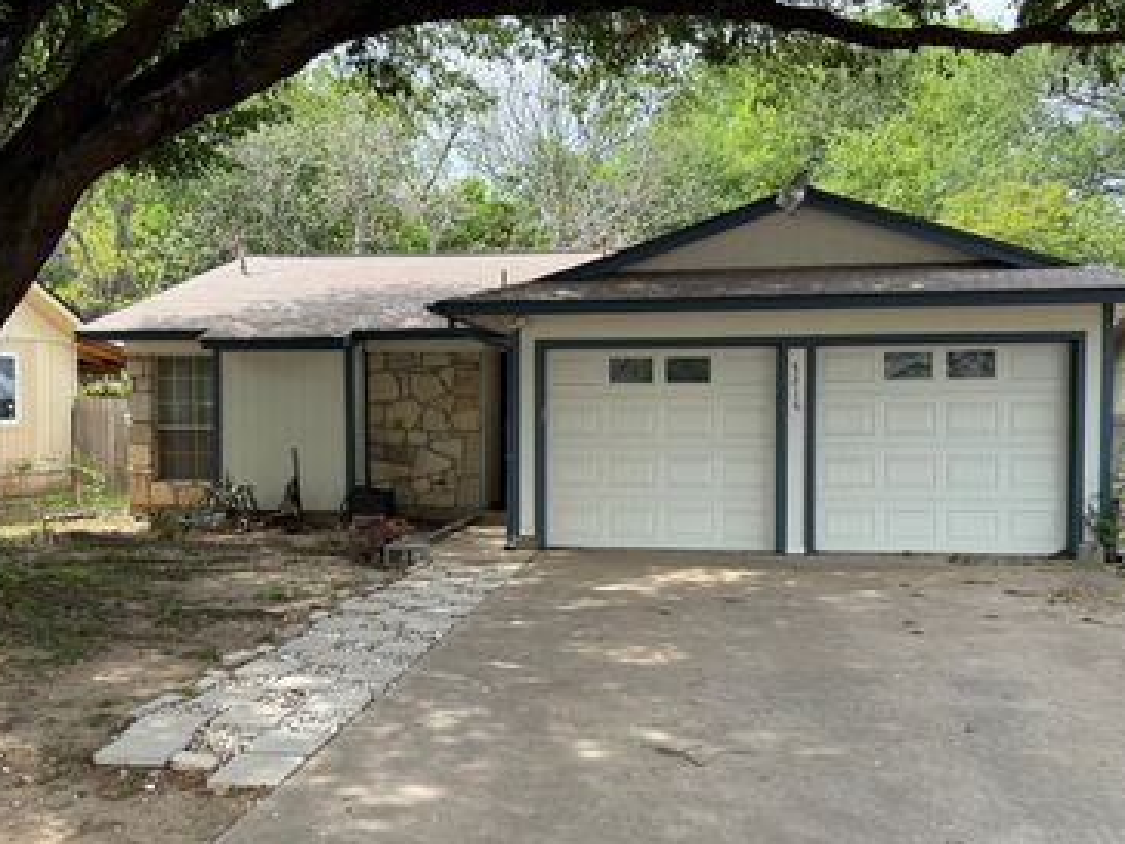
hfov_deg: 55.4
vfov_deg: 42.9
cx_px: 559
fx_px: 1072
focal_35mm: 33
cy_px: 437
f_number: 1.78
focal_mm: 6.76
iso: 100
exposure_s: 1/1437
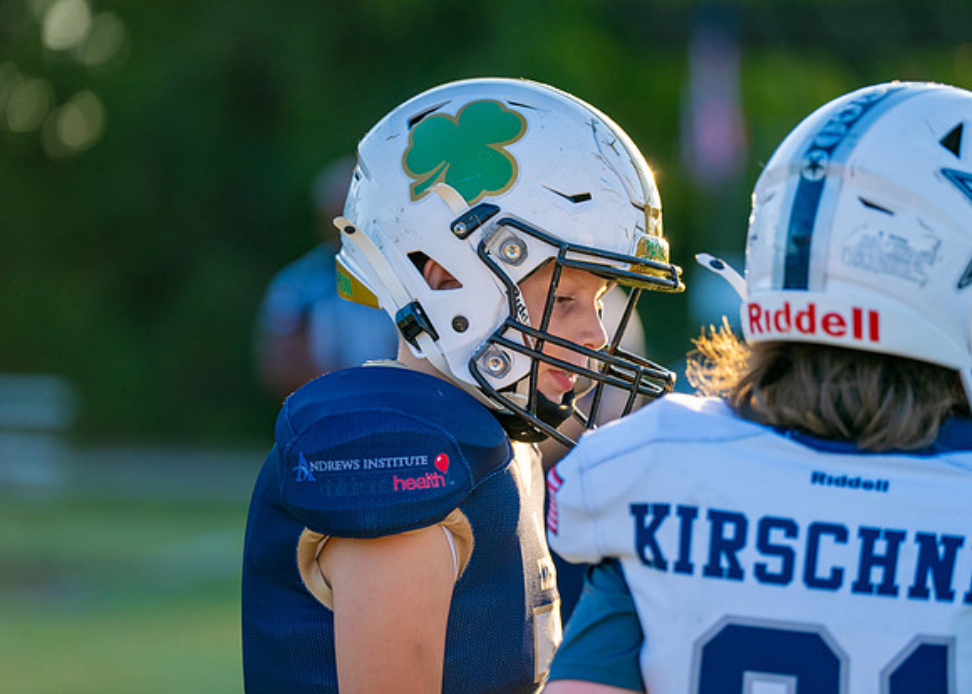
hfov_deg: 11.6
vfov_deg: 8.3
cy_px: 313
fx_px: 4776
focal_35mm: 173
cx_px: 499
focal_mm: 150
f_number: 2.8
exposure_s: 1/2500
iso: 640
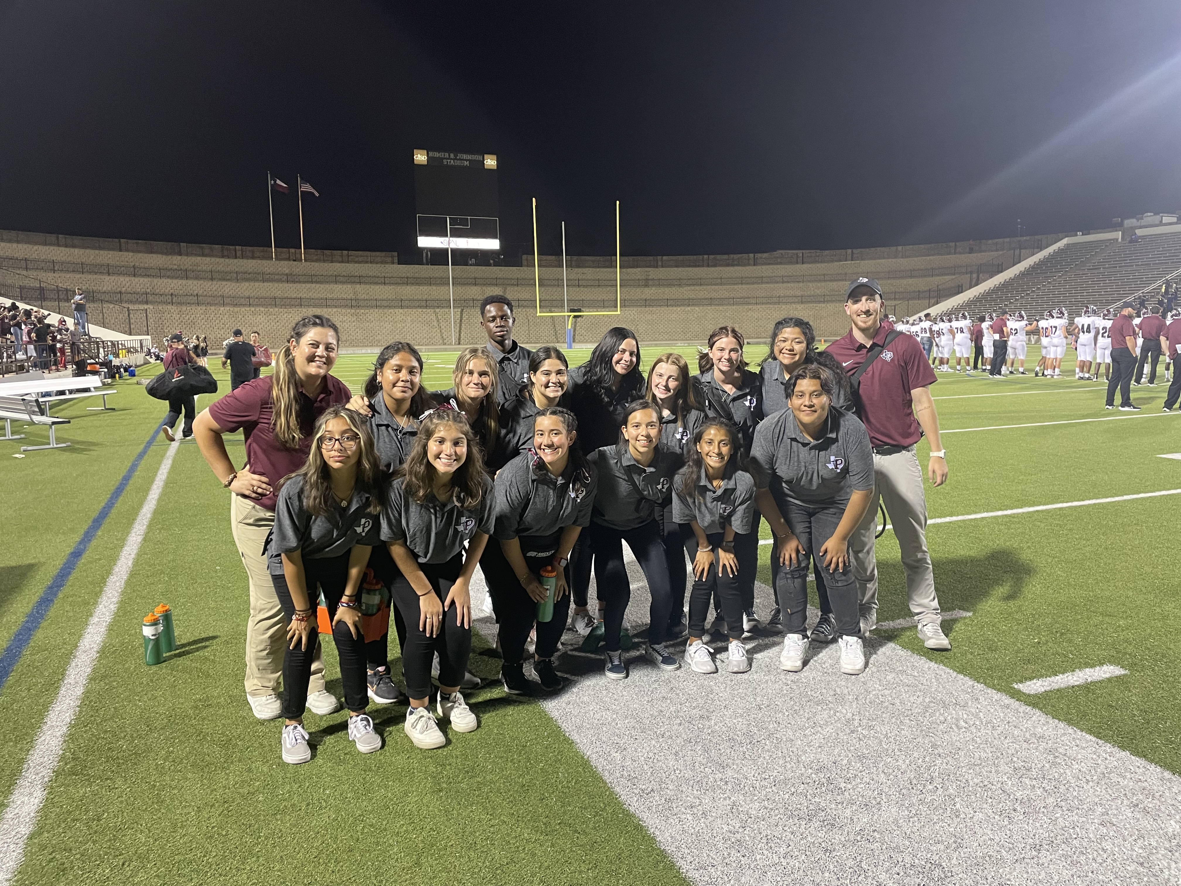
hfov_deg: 67.3
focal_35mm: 26
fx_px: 887
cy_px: 443
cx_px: 590
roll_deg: +1.5
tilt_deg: -5.7
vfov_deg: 53.1
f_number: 1.6
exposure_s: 1/60
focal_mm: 4.2
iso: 250
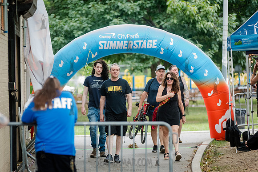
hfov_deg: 9.3
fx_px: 1588
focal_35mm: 222
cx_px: 116
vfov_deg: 6.2
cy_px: 93
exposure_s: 1/400
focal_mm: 200
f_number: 4
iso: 4000
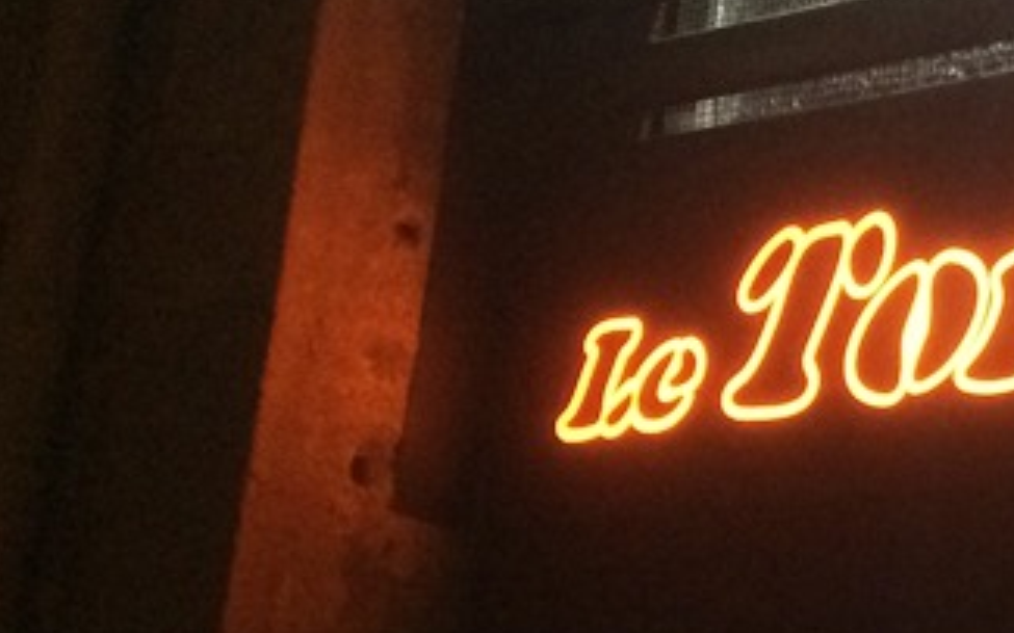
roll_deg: -1.3
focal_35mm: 97
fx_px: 2680
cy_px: 477
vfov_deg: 13.4
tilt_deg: +11.5
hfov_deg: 18.6
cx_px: 1576
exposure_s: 1/17
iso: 250
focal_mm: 4.15
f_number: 2.2
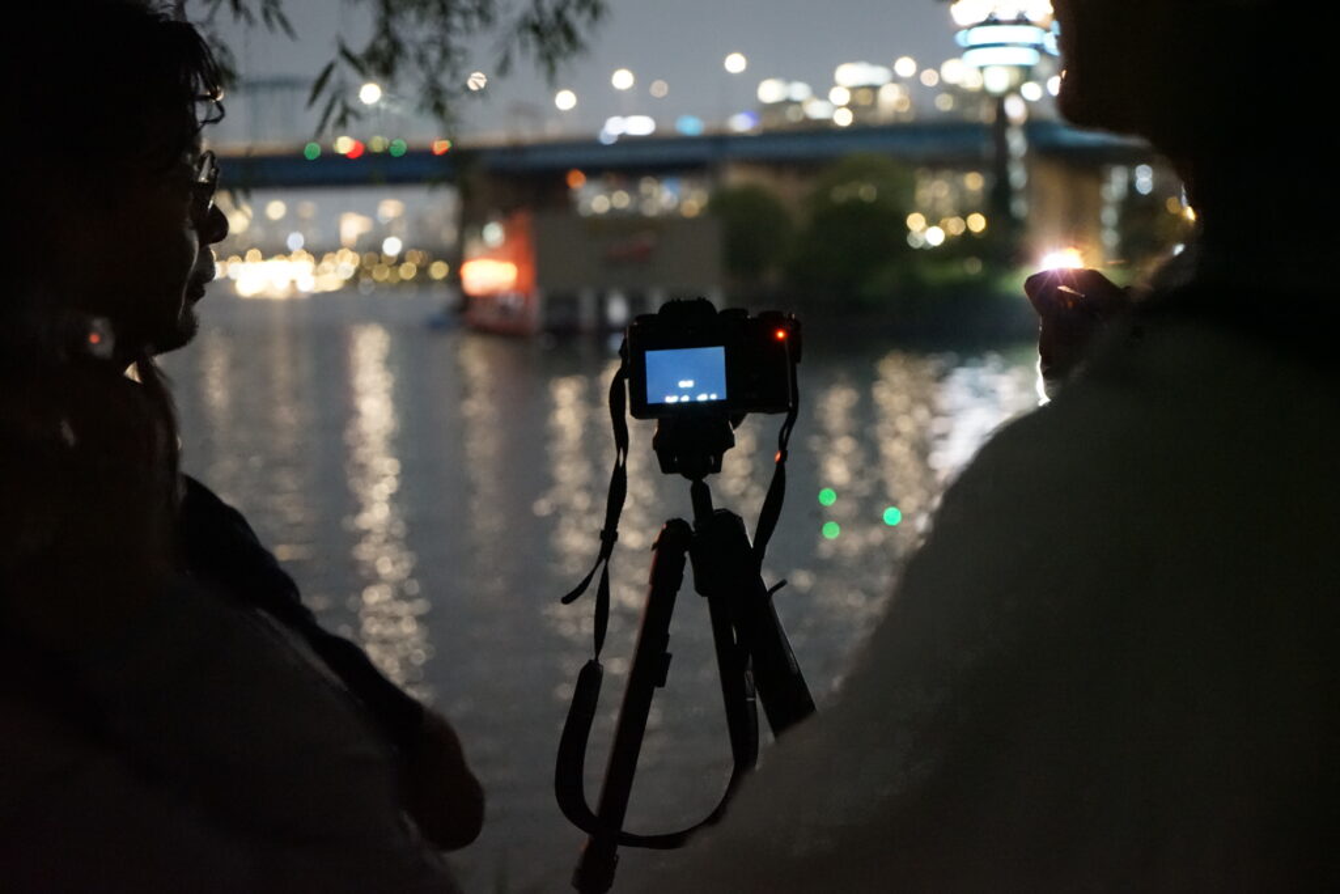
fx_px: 2047
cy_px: 447
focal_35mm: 55
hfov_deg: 36.2
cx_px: 670
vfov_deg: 24.6
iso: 12800
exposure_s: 1/20
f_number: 4
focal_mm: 55
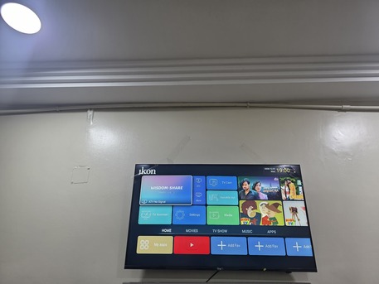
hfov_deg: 73.9
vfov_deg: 58.9
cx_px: 190
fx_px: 252
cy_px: 142
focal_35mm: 23
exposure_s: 1/120
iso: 160
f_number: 1.7
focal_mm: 6.3
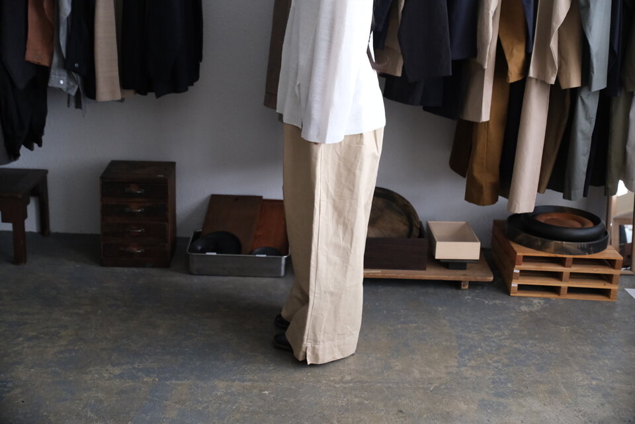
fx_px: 847
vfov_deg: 28.1
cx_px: 318
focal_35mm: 48
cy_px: 212
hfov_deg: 41.1
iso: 4000
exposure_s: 1/180
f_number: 4
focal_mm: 32.1
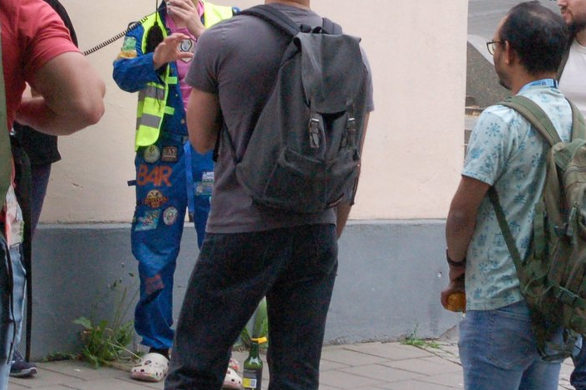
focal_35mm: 136
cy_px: -7
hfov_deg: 15.1
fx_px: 2214
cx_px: 381
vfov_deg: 10.0
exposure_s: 1/125
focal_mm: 32
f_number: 13
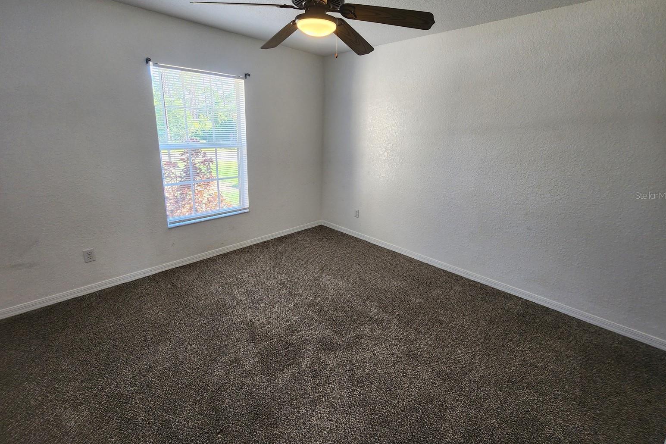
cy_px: 195
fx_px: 259
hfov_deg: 104.3
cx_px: 331
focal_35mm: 14
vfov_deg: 80.9
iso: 160
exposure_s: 1/60
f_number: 2.2
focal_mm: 2.2
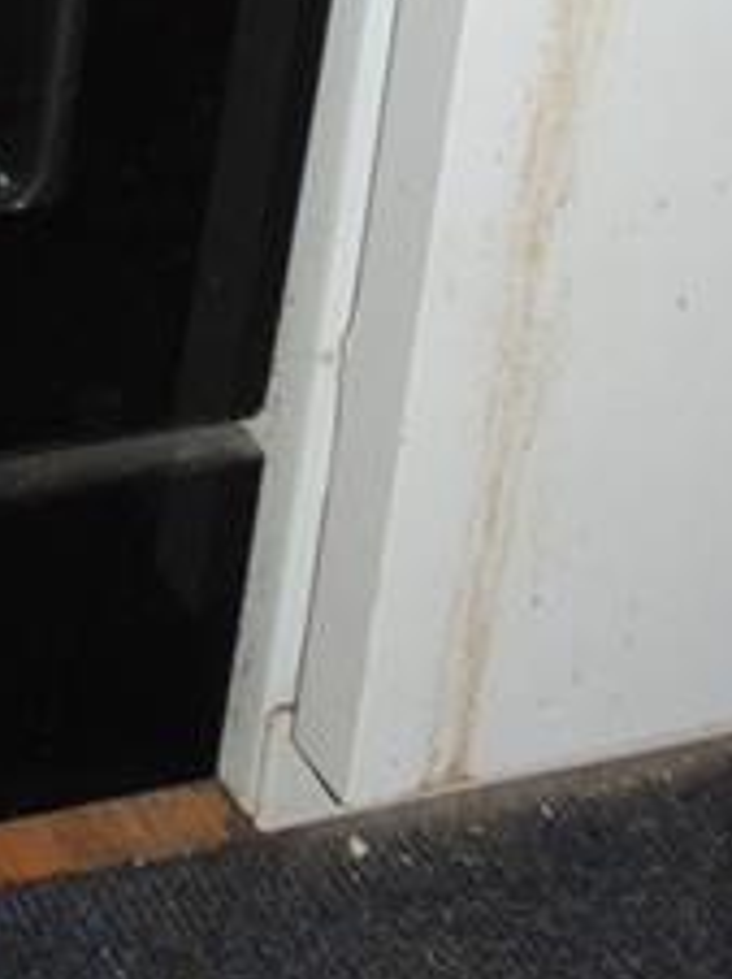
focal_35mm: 119
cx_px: -398
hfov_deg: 11.8
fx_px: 3362
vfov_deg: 14.9
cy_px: -658
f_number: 7.2
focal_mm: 6.2
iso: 220
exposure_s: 1/30
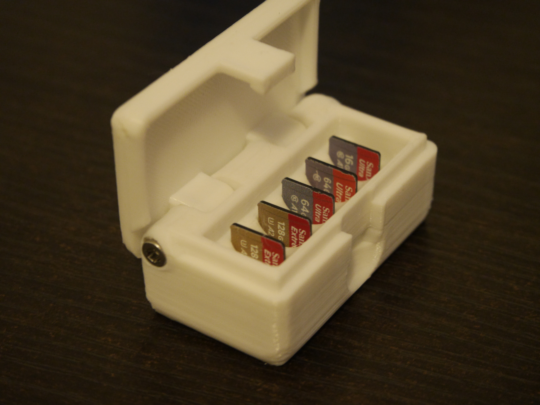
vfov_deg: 17.6
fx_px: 1310
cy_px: 202
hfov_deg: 23.3
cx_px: 270
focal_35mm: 84
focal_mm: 42
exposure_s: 1/20
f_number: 5.6
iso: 1600
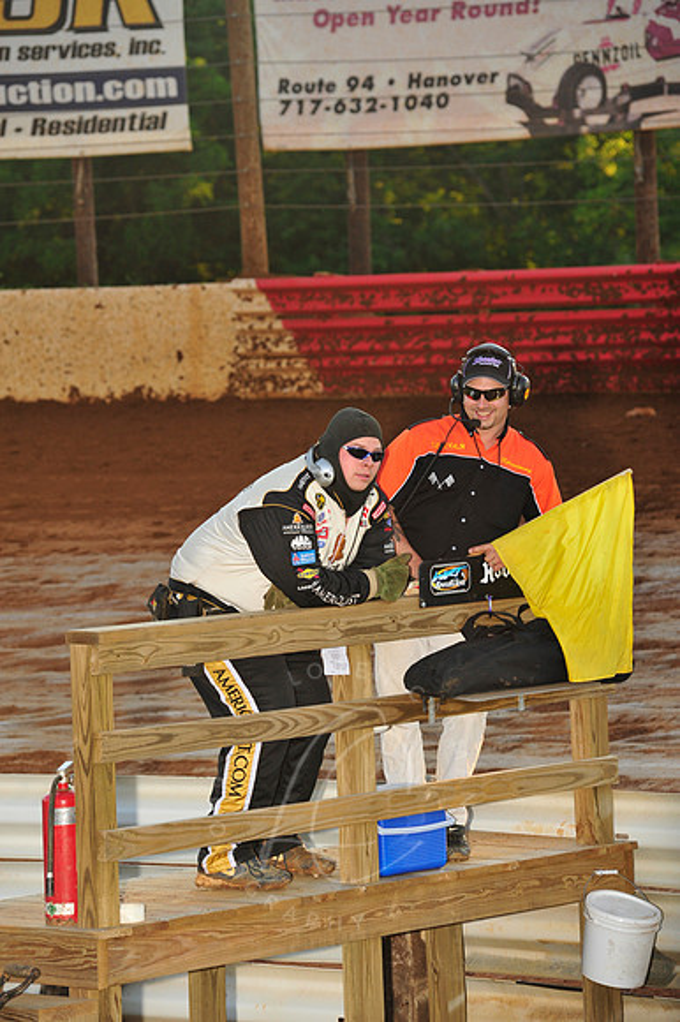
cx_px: 340
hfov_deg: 7.4
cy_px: 511
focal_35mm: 185
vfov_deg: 11.1
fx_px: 5248
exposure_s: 1/320
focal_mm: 185
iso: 640
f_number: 7.1
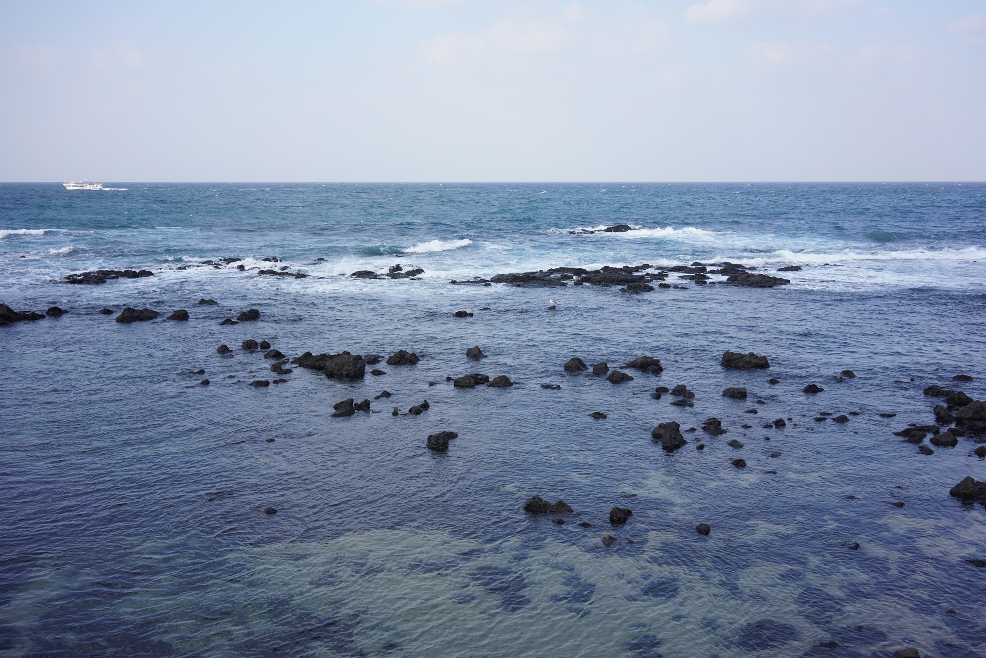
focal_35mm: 35
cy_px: 329
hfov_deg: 54.4
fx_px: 959
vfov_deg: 37.9
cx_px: 493
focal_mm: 35
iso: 100
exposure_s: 1/100
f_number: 9
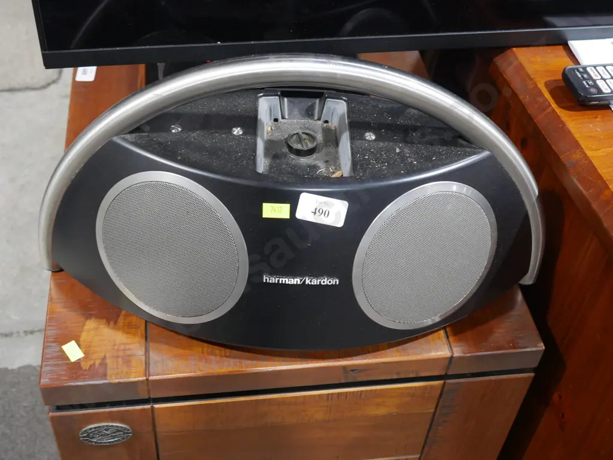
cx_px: 306
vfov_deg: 31.5
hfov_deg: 41.2
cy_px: 230
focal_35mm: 46
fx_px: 815
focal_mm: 23
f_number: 5.1
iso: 1600
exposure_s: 1/60
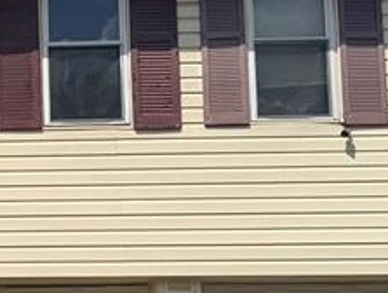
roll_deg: +0.8
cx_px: -158
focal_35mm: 110
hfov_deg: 16.6
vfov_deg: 13.4
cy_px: 227
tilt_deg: +9.0
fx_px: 1235
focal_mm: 6.76
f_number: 1.78
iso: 80
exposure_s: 1/11905
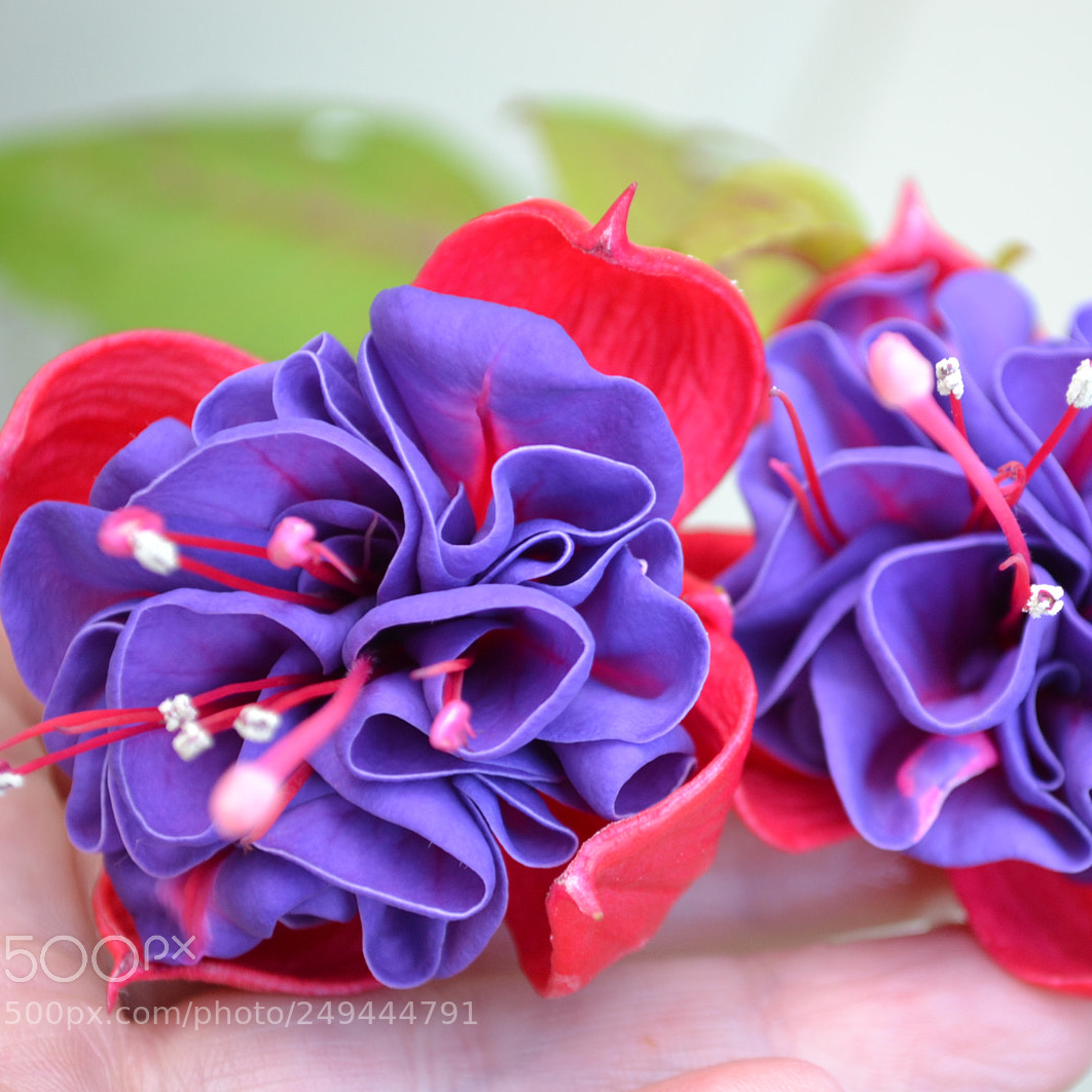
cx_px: 763
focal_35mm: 96
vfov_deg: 18.1
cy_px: 546
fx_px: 3426
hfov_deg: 18.0
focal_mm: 50
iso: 400
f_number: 5.6
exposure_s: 1/60
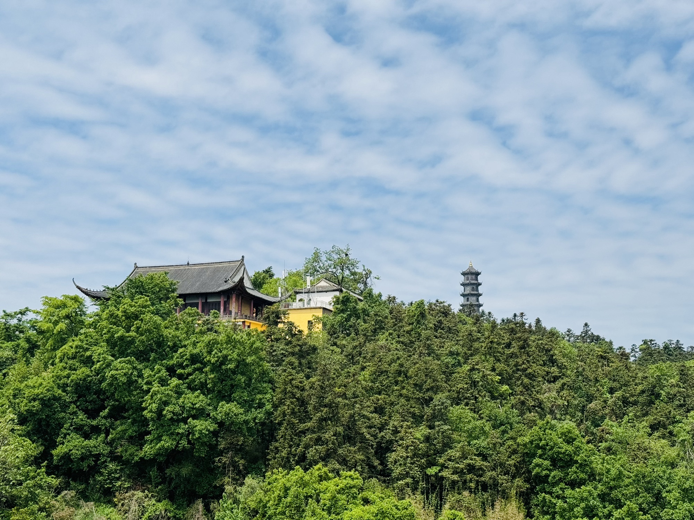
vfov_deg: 30.3
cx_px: 347
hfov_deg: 39.7
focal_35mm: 48
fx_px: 962
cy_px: 260
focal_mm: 6.76
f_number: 1.78
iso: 64
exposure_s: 1/7092
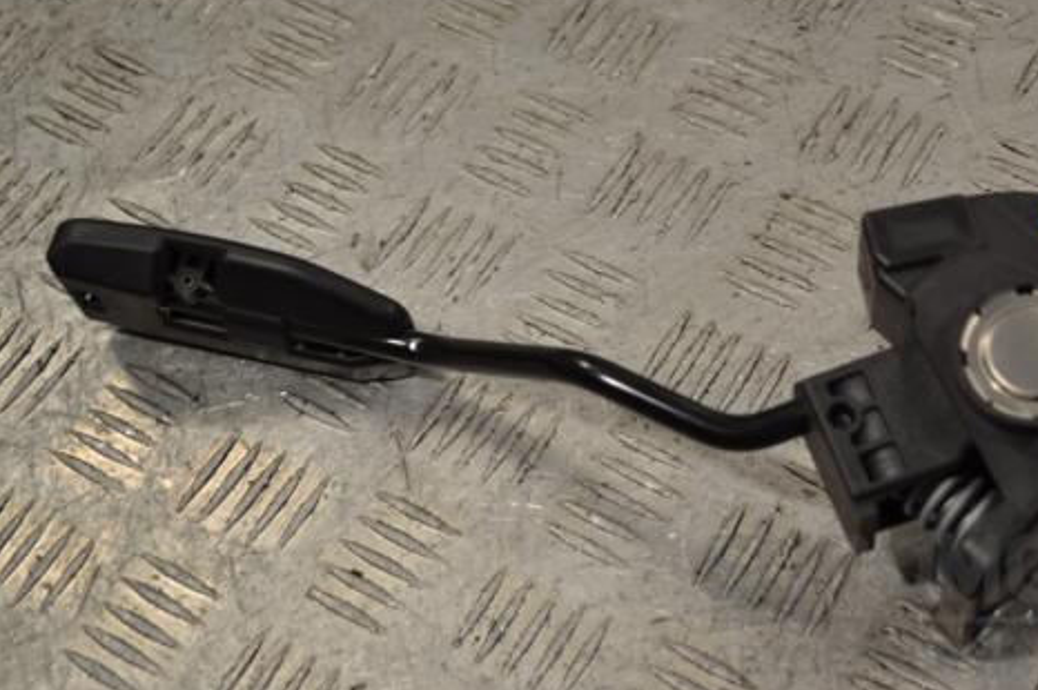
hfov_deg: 29.7
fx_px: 1949
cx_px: 664
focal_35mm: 68
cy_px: 272
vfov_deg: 20.1
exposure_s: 1/50
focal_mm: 35
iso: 100
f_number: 5
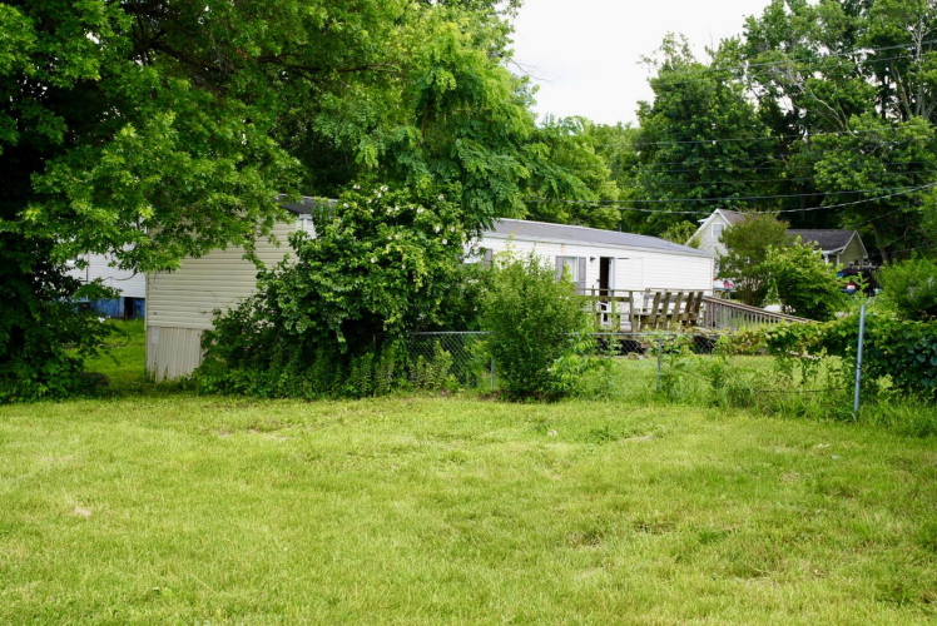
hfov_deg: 51.2
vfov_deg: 35.6
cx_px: 468
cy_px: 313
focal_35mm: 38
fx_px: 977
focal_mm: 25
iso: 100
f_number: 5.6
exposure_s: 1/80
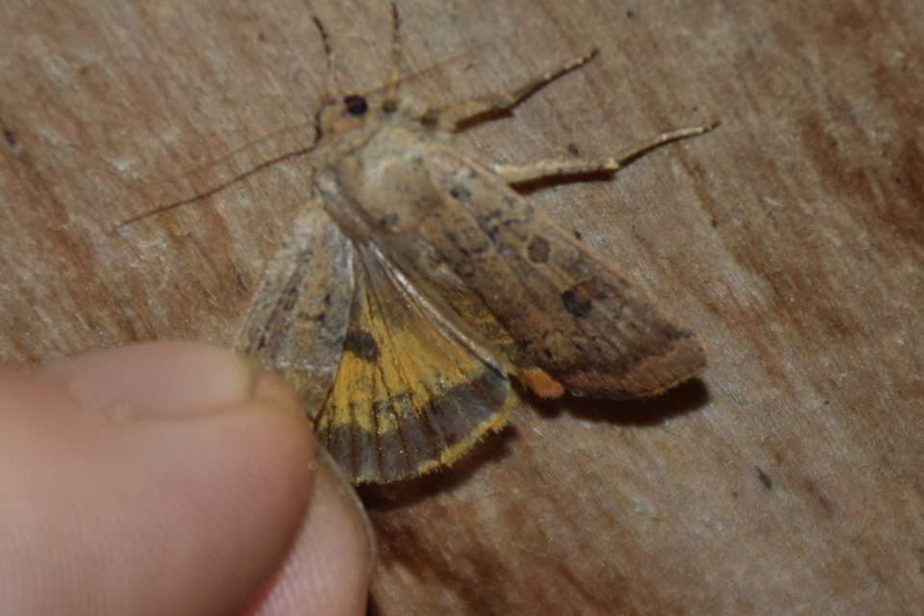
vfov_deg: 6.5
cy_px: 308
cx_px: 462
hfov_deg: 9.8
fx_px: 5388
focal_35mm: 210
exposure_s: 1/60
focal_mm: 140
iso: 320
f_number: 5.6
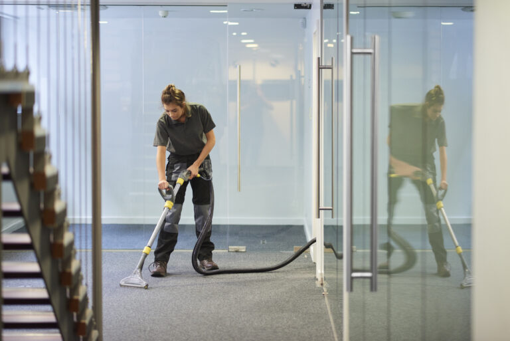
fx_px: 1205
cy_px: 170
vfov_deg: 16.1
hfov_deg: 23.9
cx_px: 255
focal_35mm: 85
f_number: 2
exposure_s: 1/80
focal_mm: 85
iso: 800
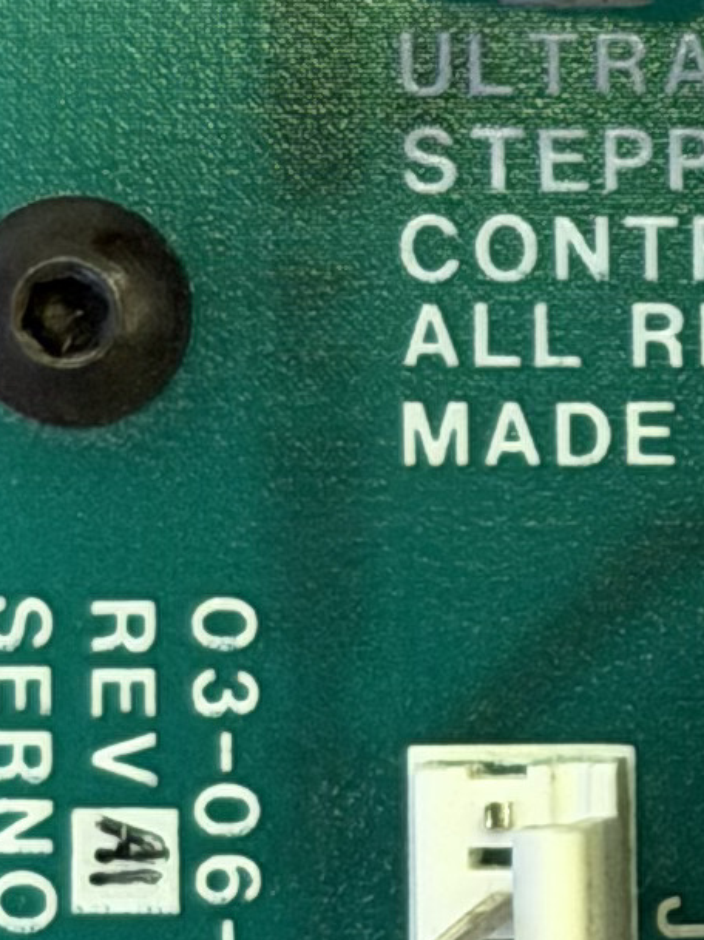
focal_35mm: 318
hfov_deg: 4.5
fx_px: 8632
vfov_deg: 6.2
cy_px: 627
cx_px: 1794
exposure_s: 1/40
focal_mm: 6.76
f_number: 1.78
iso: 200
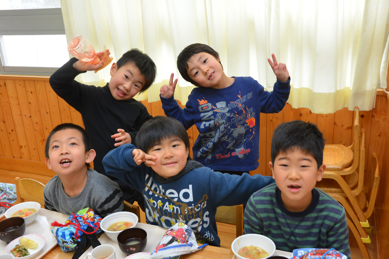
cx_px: 194
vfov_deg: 37.9
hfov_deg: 54.4
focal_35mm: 35
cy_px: 130
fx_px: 378
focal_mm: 35
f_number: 5.6
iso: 800
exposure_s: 1/100
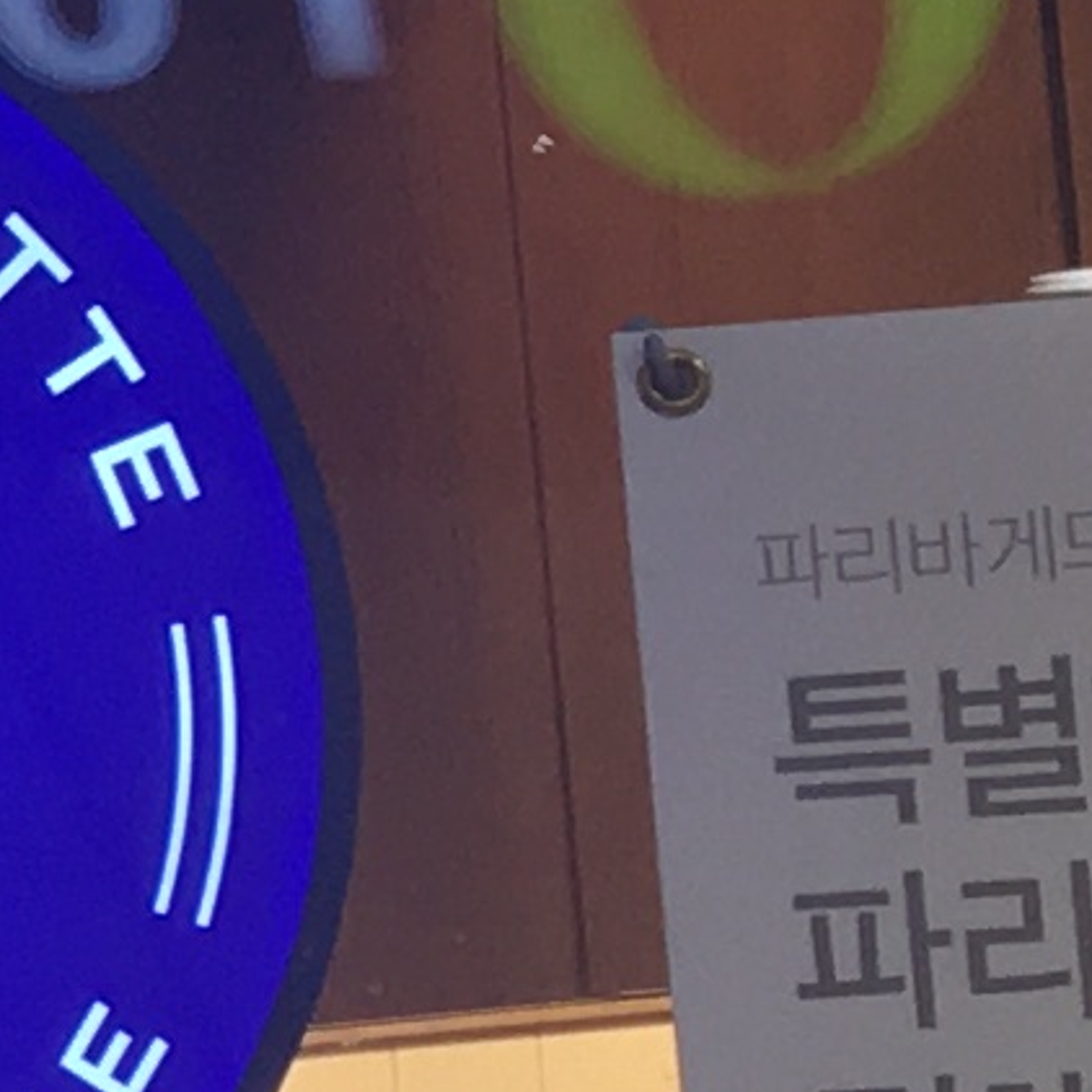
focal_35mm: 245
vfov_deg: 7.1
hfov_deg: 6.1
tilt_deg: +5.0
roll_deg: +3.0
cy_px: 693
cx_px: -3131
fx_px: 8744
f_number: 2.2
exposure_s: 1/60
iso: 25
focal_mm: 4.15
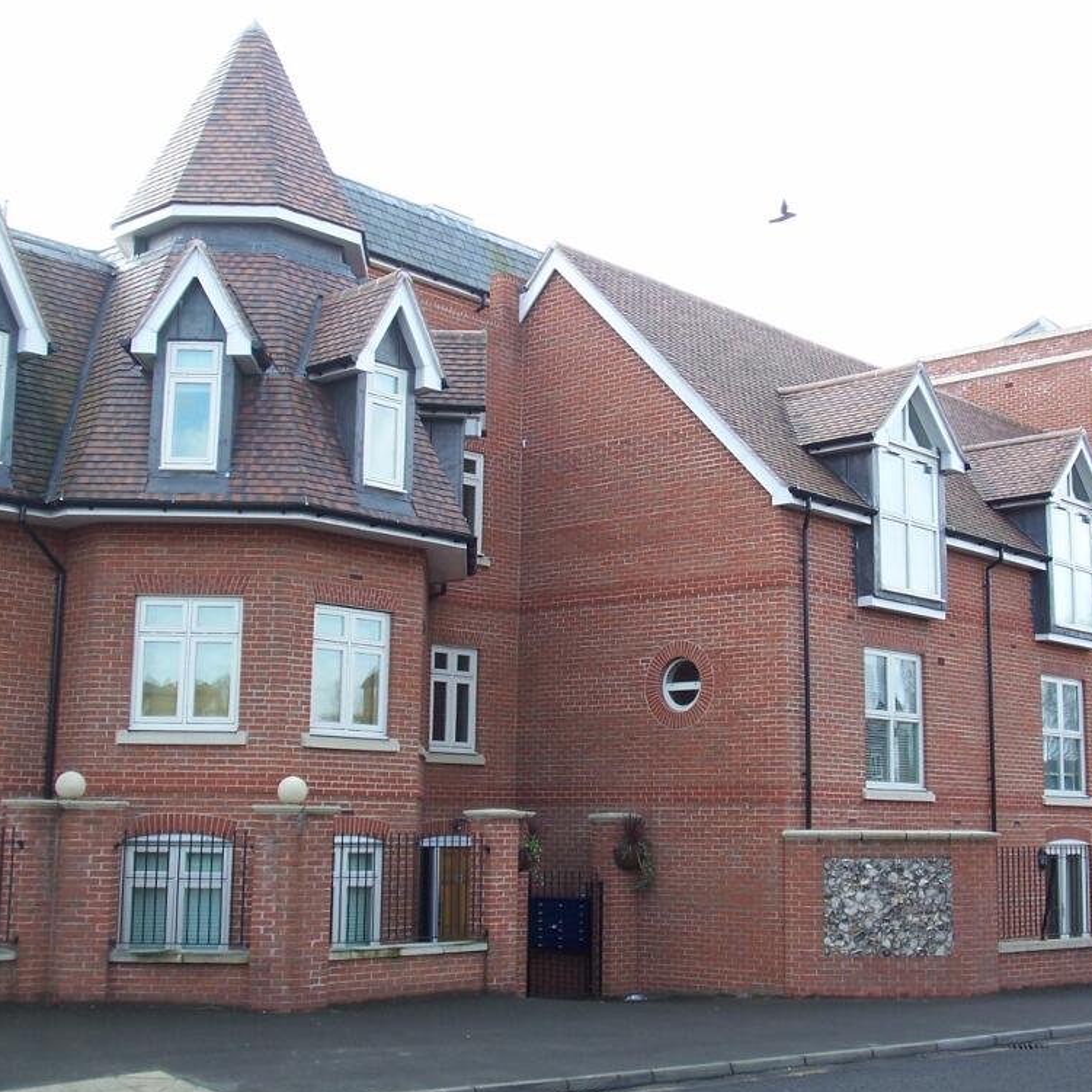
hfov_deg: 35.9
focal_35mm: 47
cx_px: 647
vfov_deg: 36.1
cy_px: 539
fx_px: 1677
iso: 64
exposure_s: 1/100
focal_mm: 6.4
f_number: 3.9
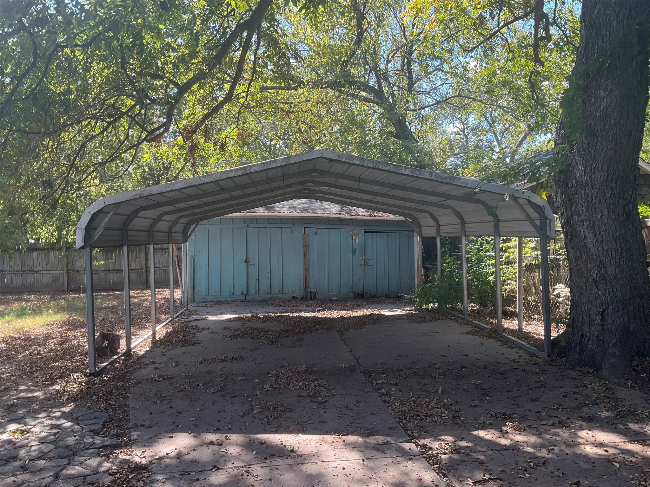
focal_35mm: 29
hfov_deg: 61.7
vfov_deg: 48.2
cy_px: 244
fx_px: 545
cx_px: 325
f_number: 1.8
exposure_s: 1/159
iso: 20
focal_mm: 3
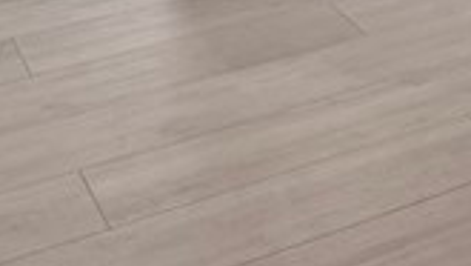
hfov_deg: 17.0
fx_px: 1374
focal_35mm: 110
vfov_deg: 9.0
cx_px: 768
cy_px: -529
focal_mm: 16
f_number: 13
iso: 640
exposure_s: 1/2
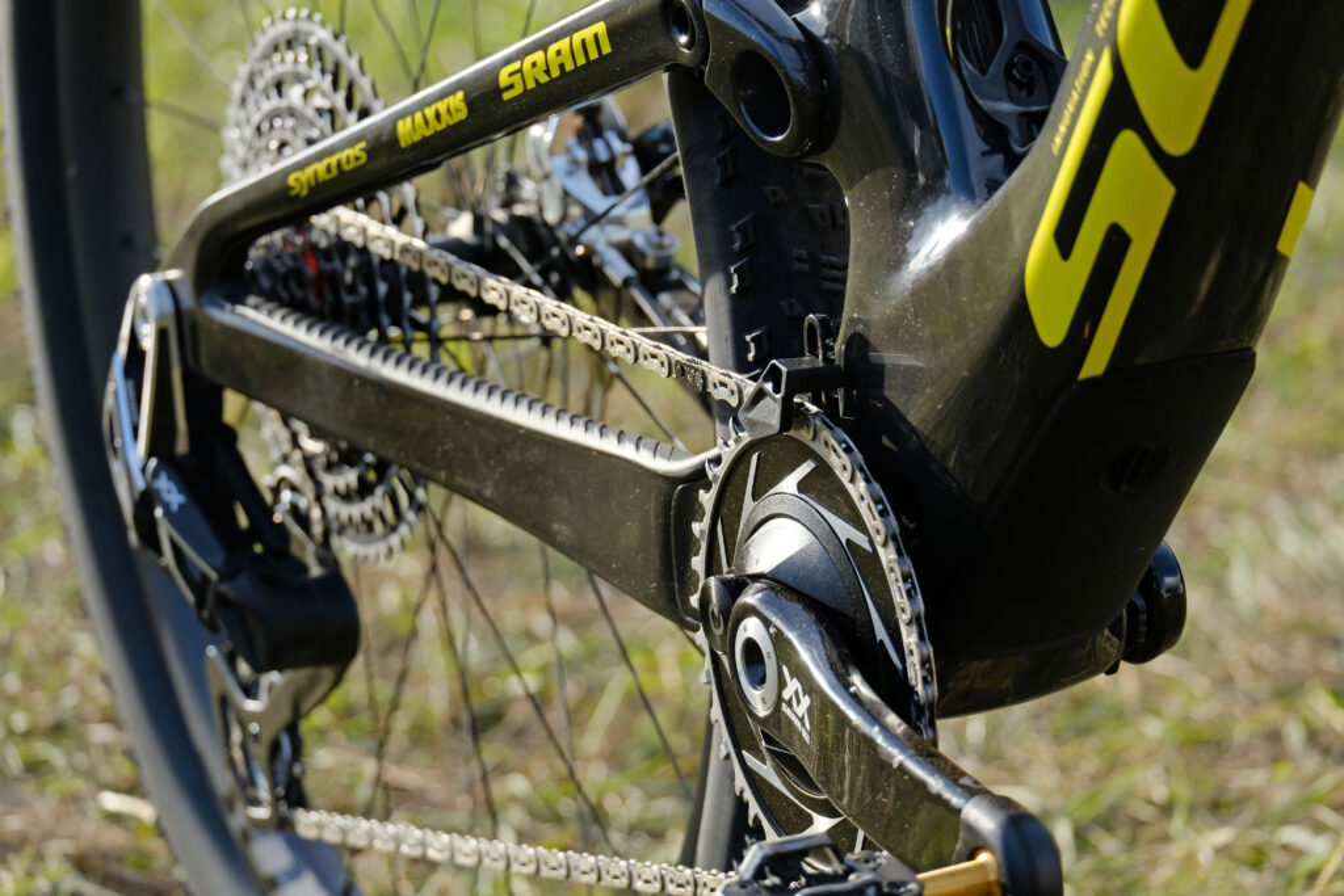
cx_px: 672
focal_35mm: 135
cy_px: 448
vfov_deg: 10.2
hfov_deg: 15.2
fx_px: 5040
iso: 640
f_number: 5.4
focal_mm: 90
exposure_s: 1/1000
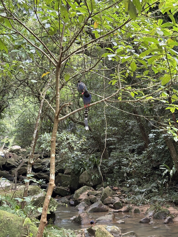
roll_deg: +0.2
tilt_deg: +7.9
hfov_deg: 28.0
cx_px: 89
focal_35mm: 52
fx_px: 357
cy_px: 118
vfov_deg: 36.8
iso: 80
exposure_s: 1/60
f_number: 1.6
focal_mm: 5.96
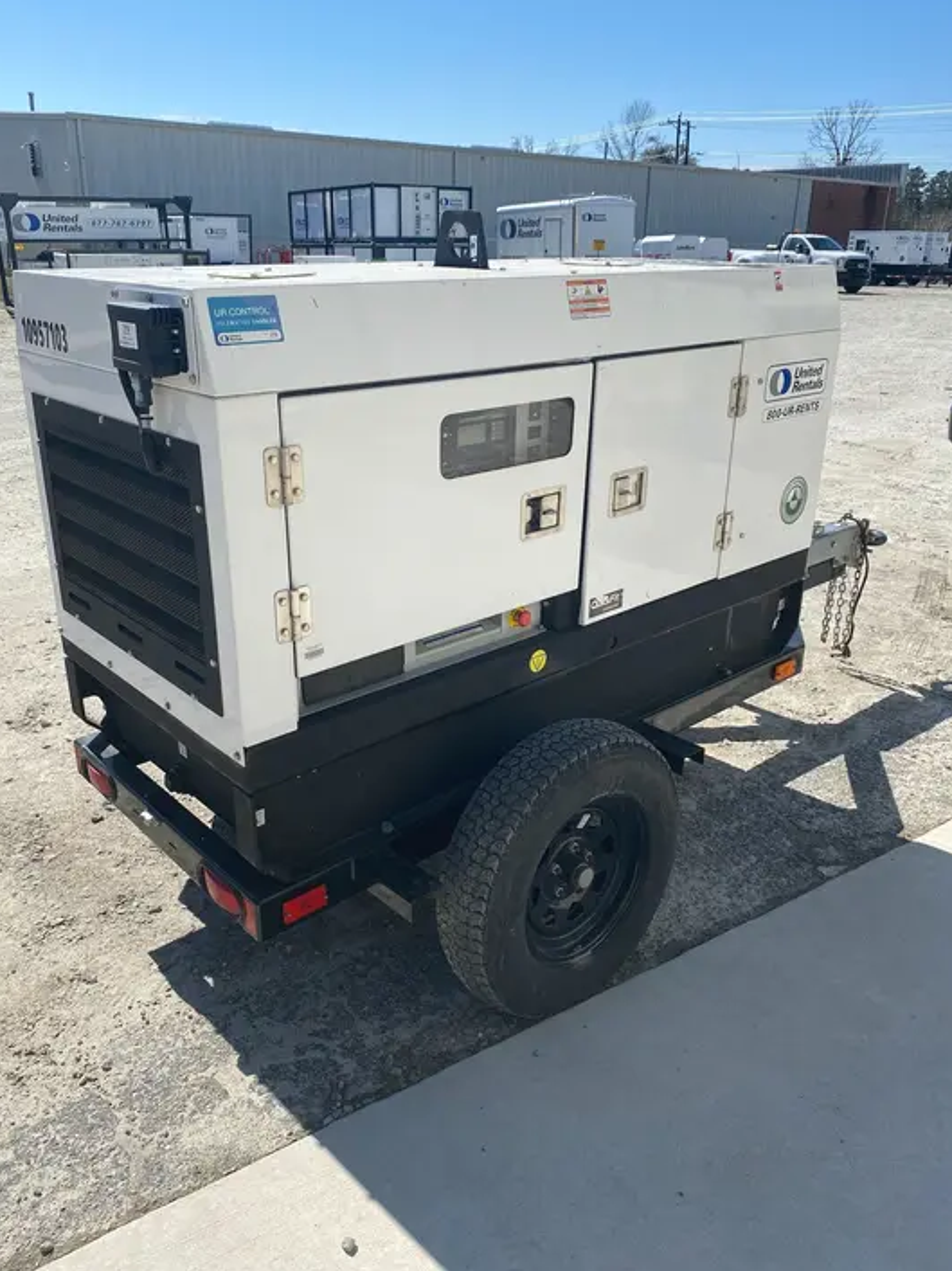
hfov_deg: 51.3
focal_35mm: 27
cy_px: 651
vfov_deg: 65.3
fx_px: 991
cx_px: 464
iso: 32
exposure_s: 1/3125
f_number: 1.8
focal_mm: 4.25
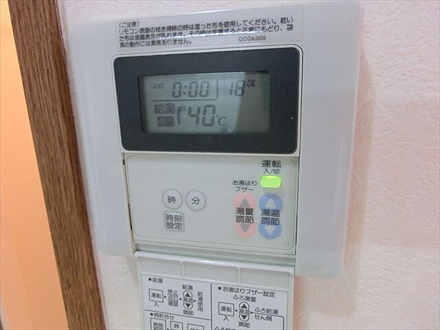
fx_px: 305
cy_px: 165
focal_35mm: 24
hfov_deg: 71.6
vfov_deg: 56.8
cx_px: 220
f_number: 3
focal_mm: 4.24
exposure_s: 1/50
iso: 800
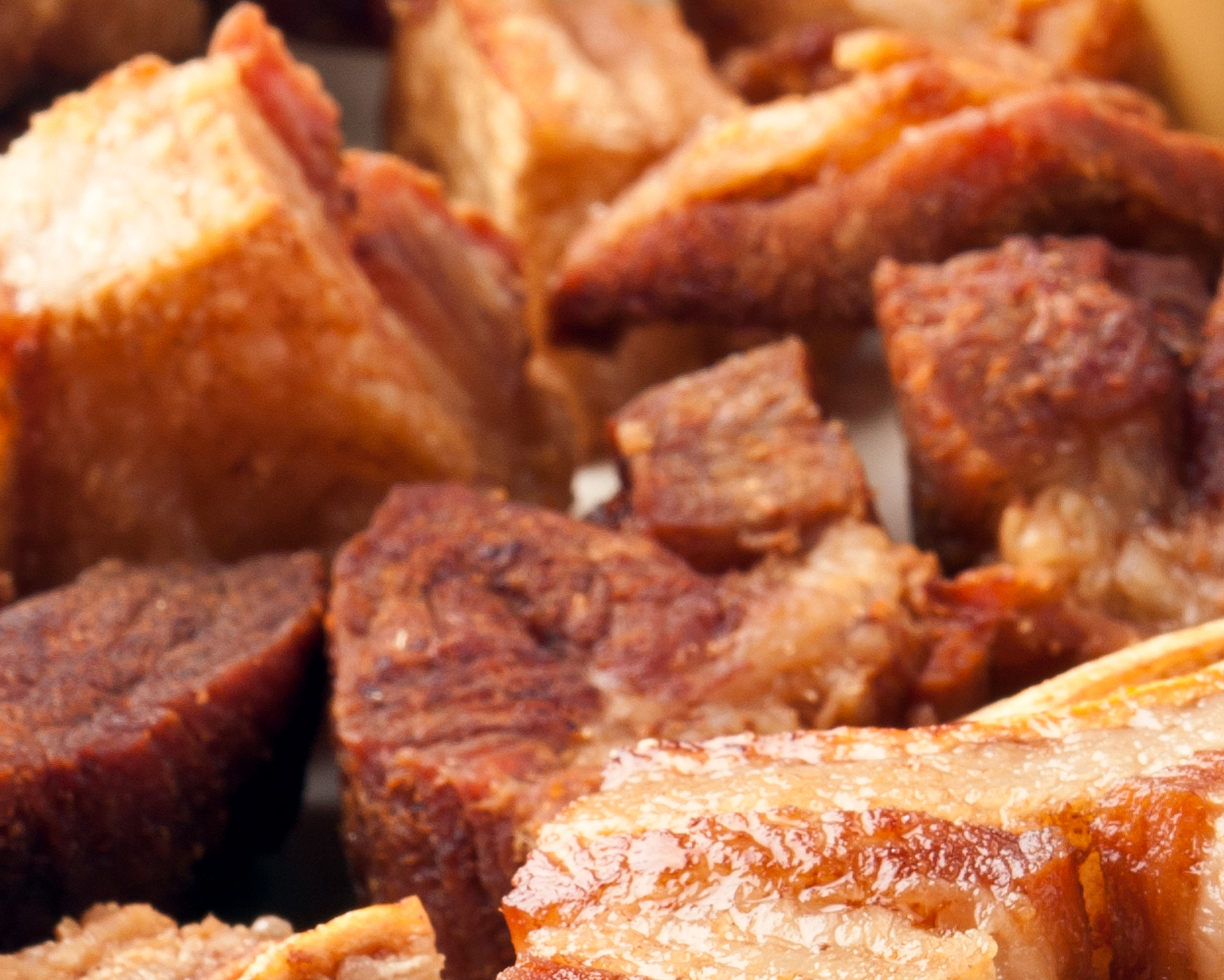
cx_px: 1100
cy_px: 364
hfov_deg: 5.7
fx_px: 12174
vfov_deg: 4.6
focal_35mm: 336
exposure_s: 1/125
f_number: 25
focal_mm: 105
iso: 400
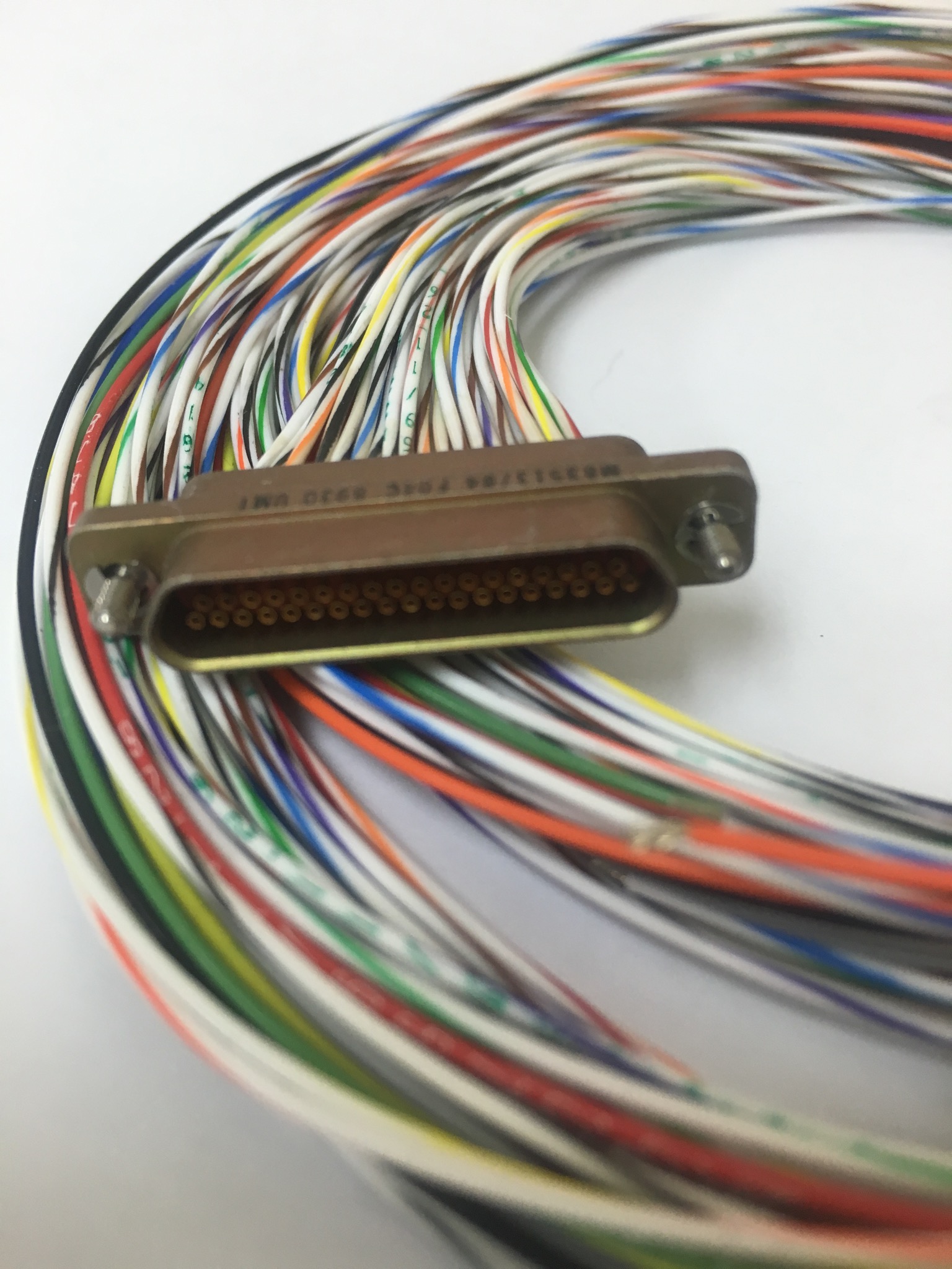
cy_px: 634
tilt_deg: -42.7
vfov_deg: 61.7
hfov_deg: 48.2
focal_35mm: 29
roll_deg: +0.5
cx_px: 476
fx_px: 1063
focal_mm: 4.15
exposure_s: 1/30
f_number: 2.2
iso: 32
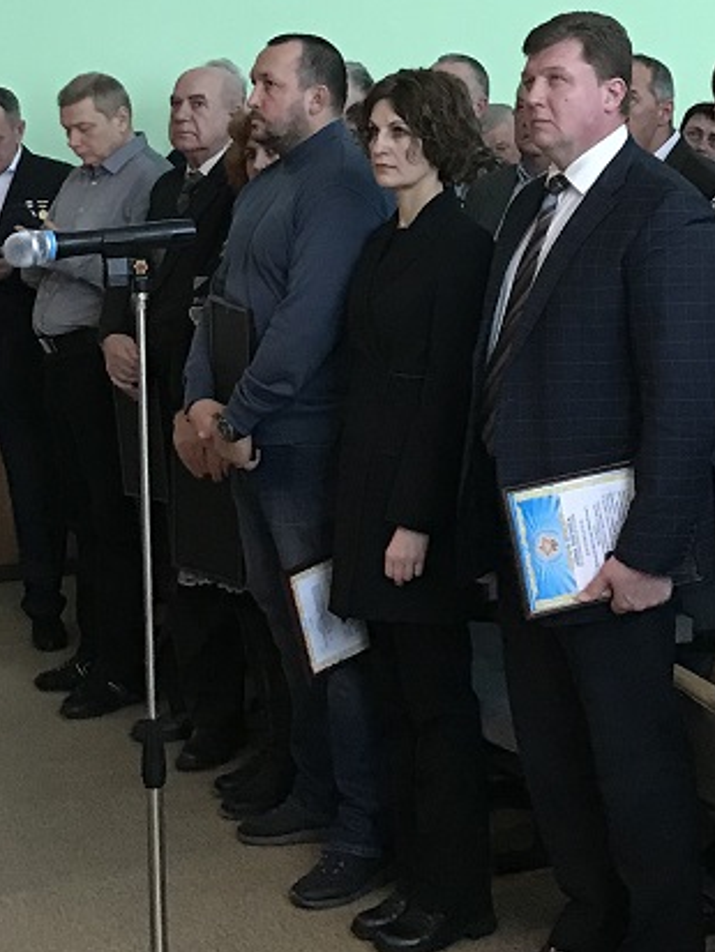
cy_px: 30
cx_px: 581
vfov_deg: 23.0
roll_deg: -0.1
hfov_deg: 17.8
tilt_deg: +2.1
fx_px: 2257
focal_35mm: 82
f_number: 1.8
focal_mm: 3.99
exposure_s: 1/15
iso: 64
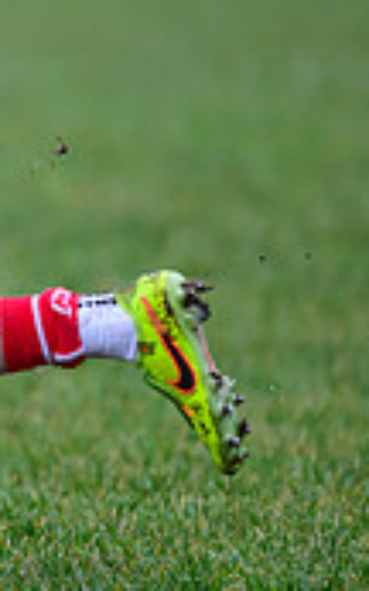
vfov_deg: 1.5
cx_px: -584
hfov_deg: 1.0
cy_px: 29
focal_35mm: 1370
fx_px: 22062
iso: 3200
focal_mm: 400
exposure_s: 1/1600
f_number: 3.5
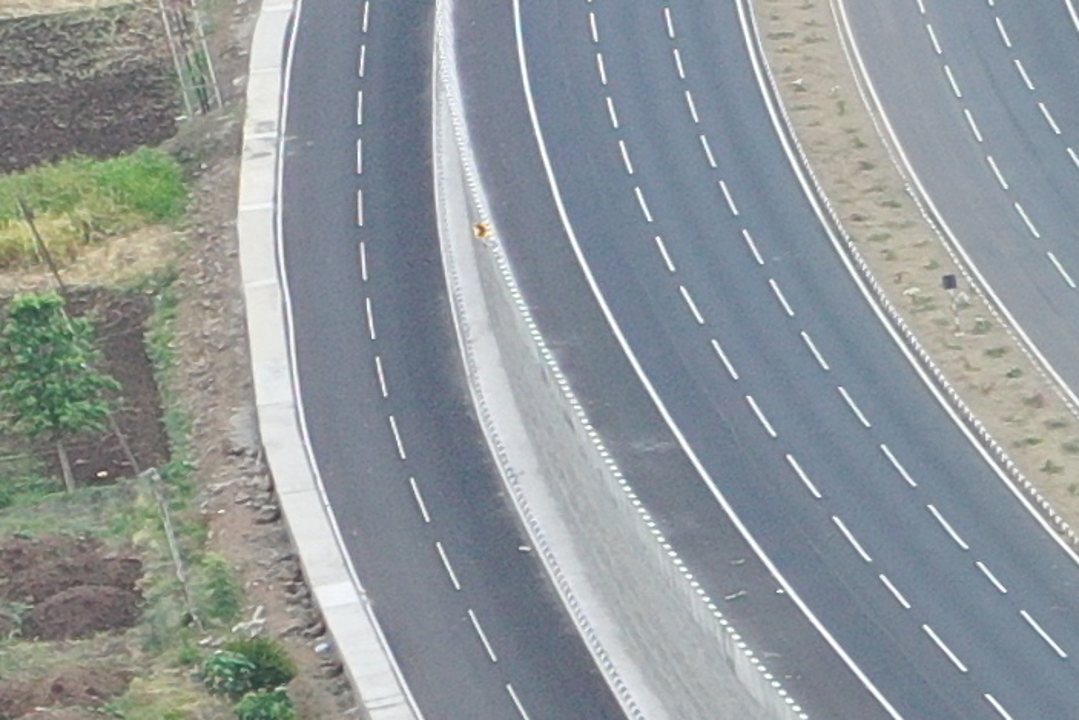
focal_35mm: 218
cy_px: 1655
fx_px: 6535
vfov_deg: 6.1
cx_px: 3196
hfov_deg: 8.1
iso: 100
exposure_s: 1/160
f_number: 4.5
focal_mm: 10.26
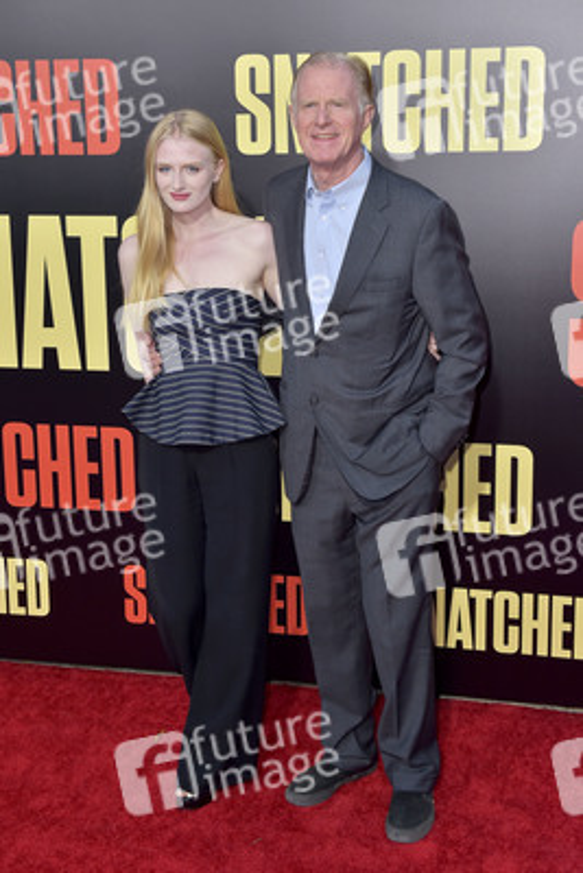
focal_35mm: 44
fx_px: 1068
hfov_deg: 30.5
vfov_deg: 44.5
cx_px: 292
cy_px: 436
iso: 500
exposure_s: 1/320
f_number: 6.3
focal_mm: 44
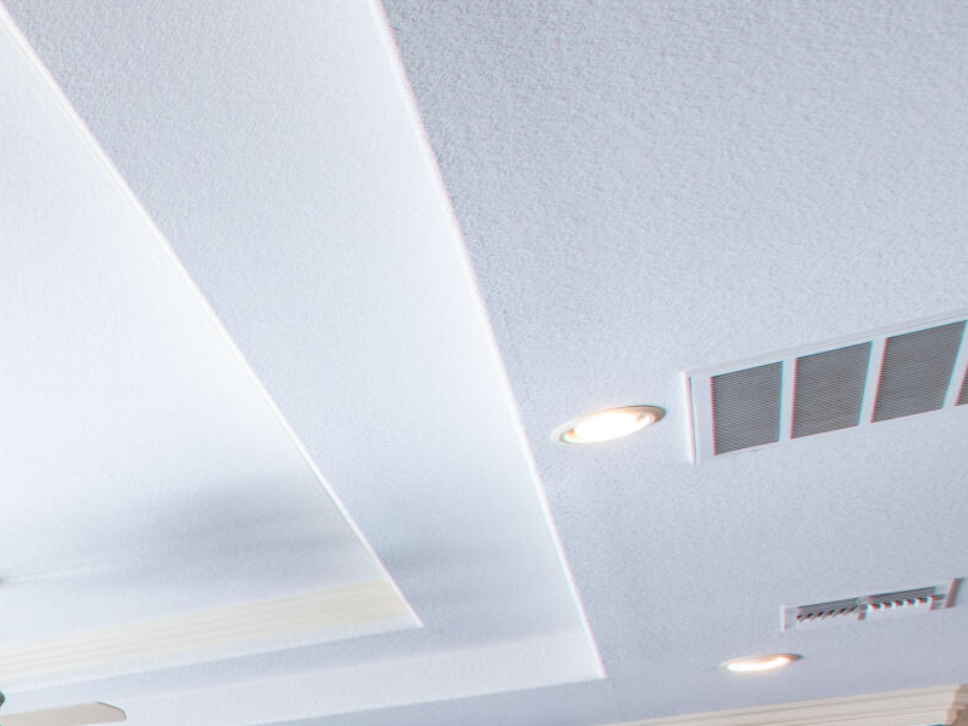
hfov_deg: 22.4
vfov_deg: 21.7
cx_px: -744
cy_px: 1145
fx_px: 1510
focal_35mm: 54
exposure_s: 1/1.25
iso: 100
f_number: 11
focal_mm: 10
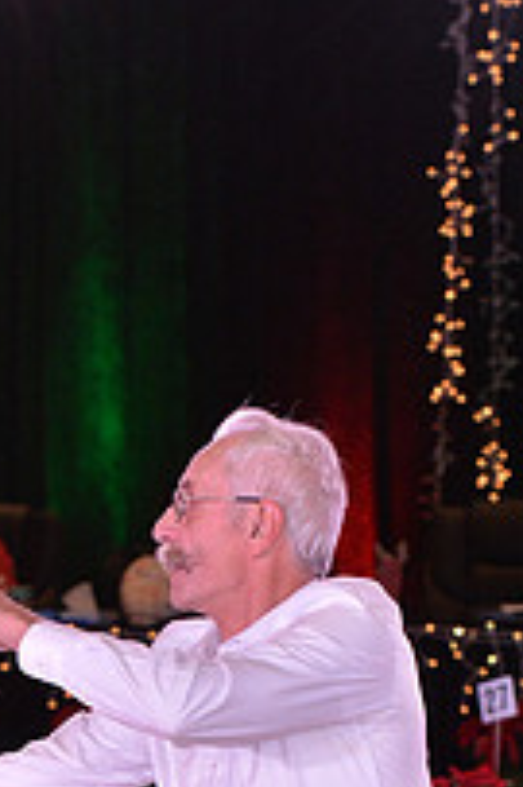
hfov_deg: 4.4
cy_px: 1120
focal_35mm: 314
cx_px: -29
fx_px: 6854
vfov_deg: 6.5
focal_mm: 110
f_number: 6.3
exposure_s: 1/250
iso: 2000
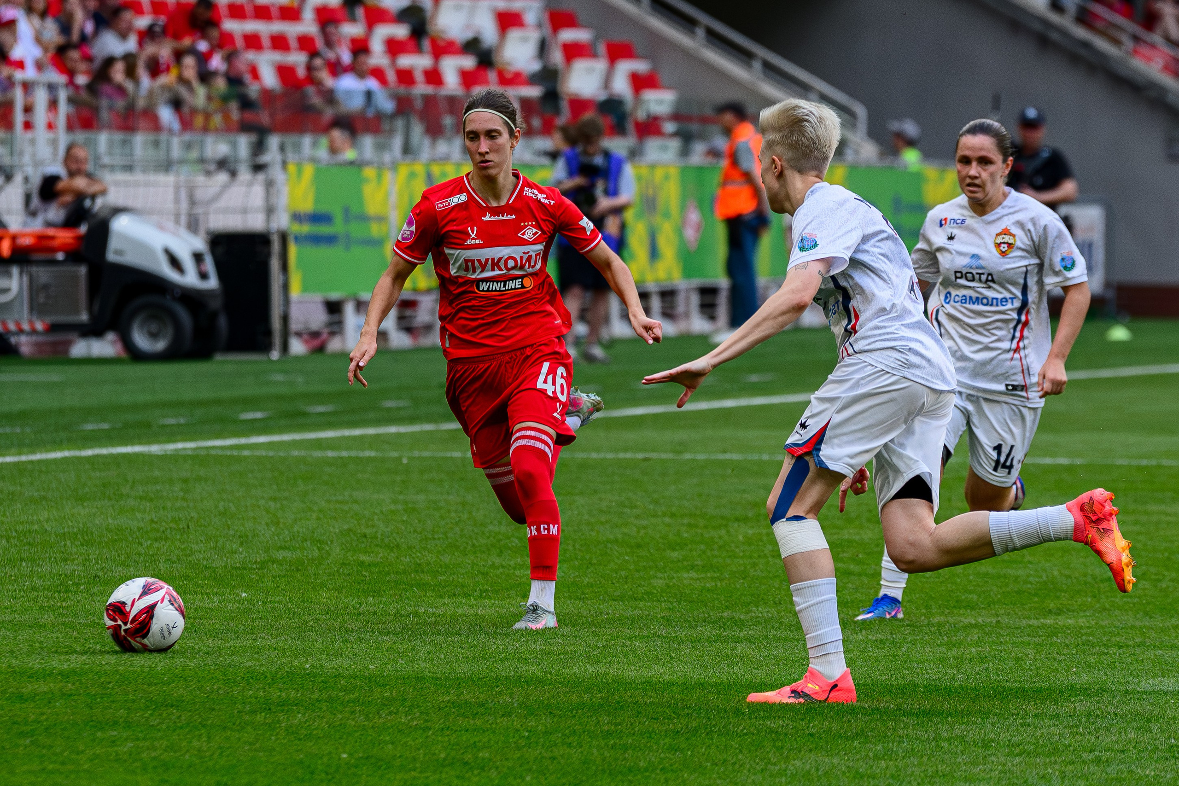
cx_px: 564
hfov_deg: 4.9
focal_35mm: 417
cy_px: 366
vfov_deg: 3.3
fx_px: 13653
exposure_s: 1/3200
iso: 800
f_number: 4.5
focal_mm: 200
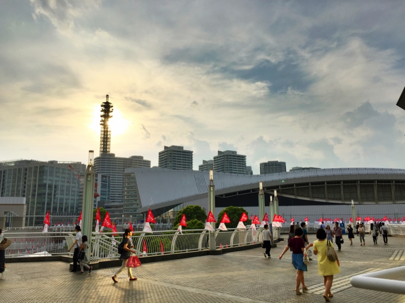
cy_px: 152
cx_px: 202
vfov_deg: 48.2
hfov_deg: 61.7
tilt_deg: +10.8
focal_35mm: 29
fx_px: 339
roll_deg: +0.1
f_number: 2.2
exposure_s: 1/5650
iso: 32
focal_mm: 4.15
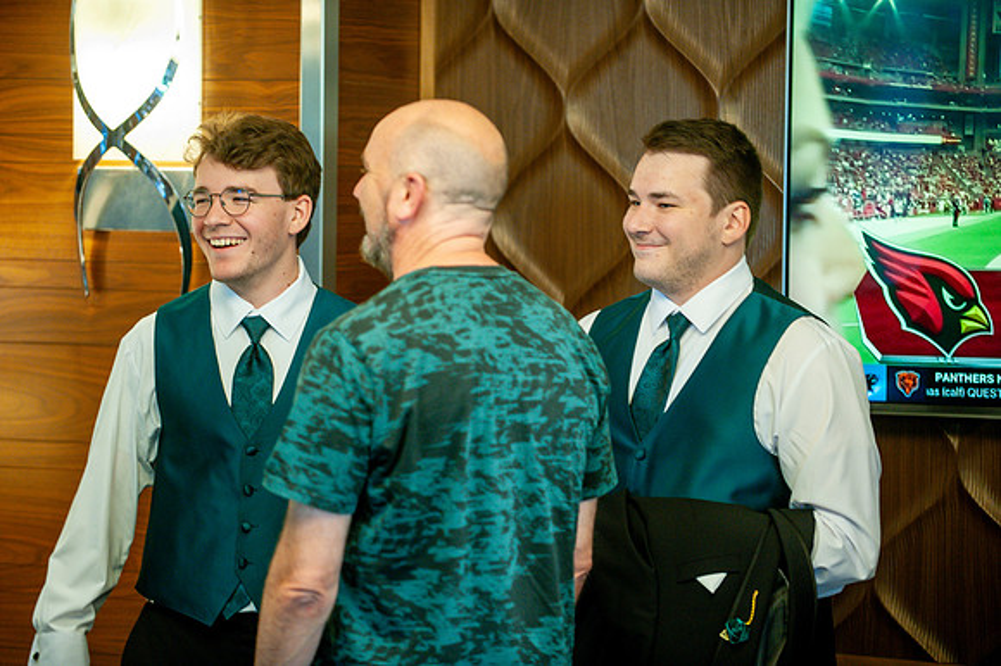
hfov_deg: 15.8
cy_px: 333
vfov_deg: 10.5
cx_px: 500
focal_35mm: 130
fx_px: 3613
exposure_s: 1/100
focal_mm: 130
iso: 2000
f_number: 2.8
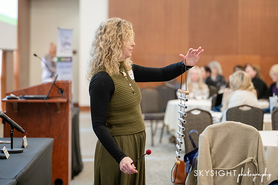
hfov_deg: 18.8
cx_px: 139
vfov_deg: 12.6
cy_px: 92
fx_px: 838
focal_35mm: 108
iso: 3200
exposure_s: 1/250
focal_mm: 105
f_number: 2.8
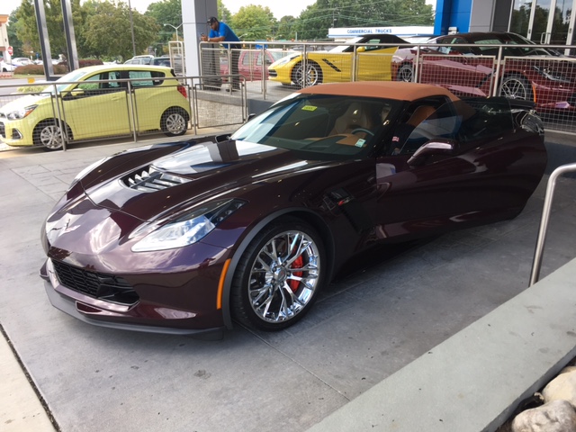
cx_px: 288
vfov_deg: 48.2
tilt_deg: -18.7
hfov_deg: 61.7
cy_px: 216
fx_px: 483
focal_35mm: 29
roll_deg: -0.9
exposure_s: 1/192
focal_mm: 4.15
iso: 25
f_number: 2.2
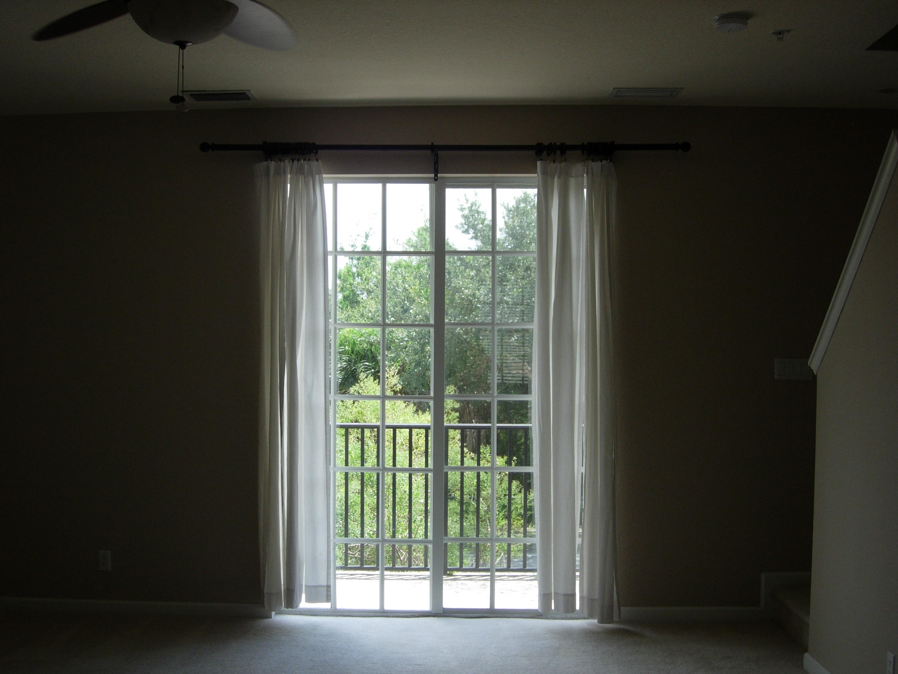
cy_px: 353
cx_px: 428
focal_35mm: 43
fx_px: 1116
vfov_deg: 33.6
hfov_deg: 43.8
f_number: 2.9
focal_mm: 8.5
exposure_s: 1/322
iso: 64
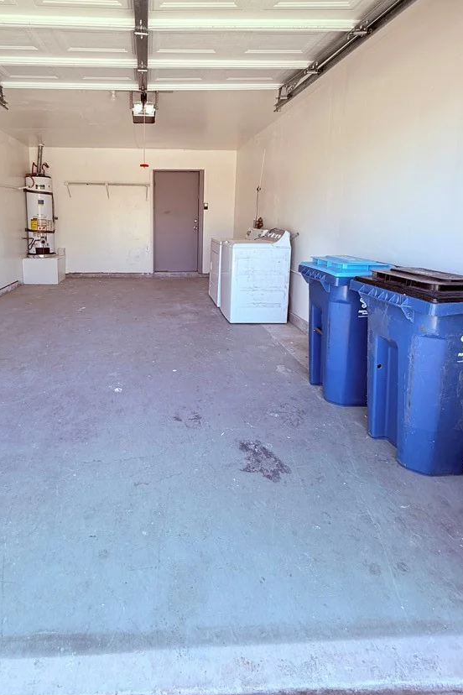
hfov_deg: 65.8
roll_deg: -0.4
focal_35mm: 18
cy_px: 268
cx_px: 159
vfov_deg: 88.5
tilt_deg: -7.2
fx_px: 347
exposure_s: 1/185
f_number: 2.2
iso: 64
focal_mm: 2.22
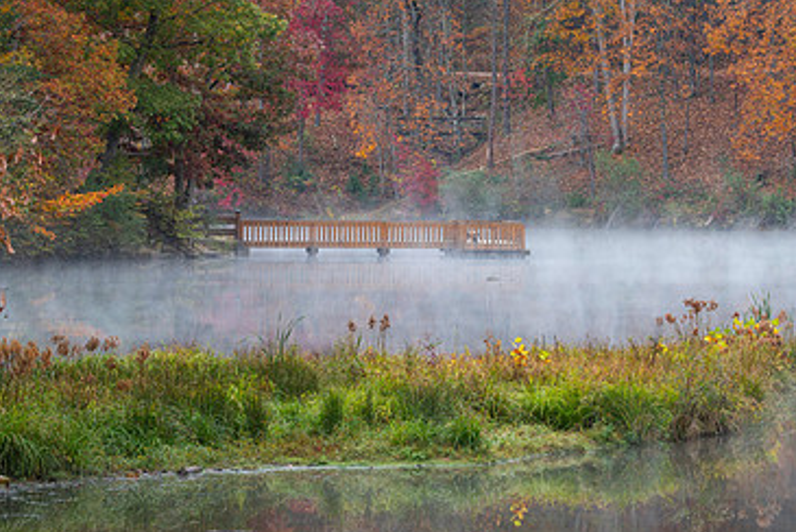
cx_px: 419
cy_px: 147
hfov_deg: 7.4
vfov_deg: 5.0
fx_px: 6152
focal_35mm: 278
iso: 100
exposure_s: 1/6
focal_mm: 175
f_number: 13
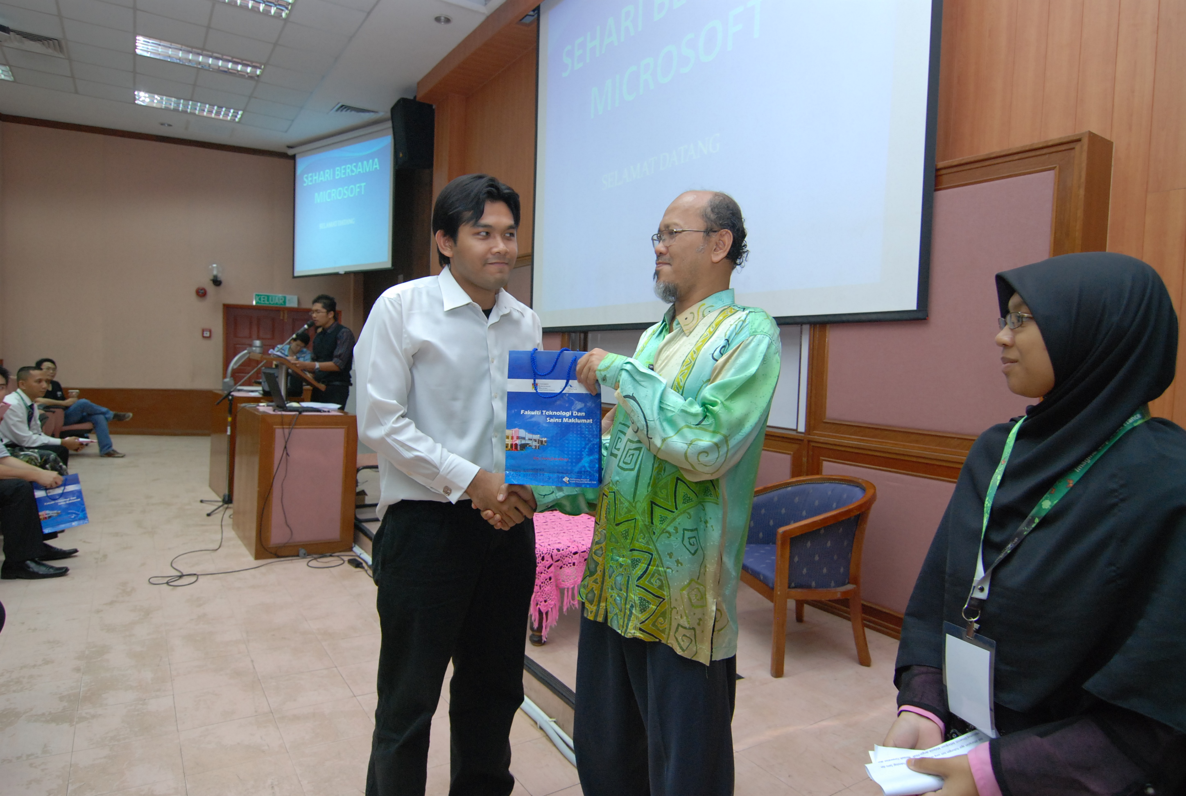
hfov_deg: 81.1
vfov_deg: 59.7
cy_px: 398
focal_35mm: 21
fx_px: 693
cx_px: 593
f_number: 4.5
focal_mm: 14
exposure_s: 1/60
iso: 640
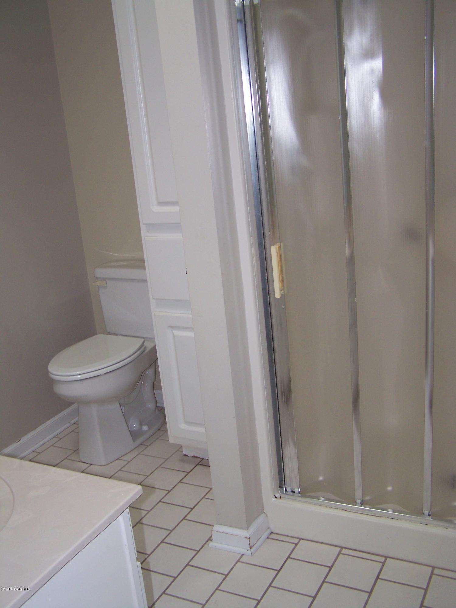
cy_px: 304
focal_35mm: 38
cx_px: 228
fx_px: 667
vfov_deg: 49.0
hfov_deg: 37.7
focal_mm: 6.3
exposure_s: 1/60
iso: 80
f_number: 2.8
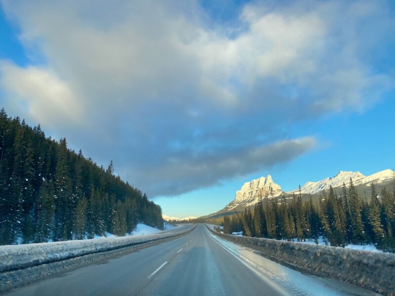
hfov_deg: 67.3
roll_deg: +1.1
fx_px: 297
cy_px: 148
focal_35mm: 26
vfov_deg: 53.1
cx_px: 198
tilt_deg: +13.7
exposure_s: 1/845
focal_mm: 4.25
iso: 32
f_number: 1.8
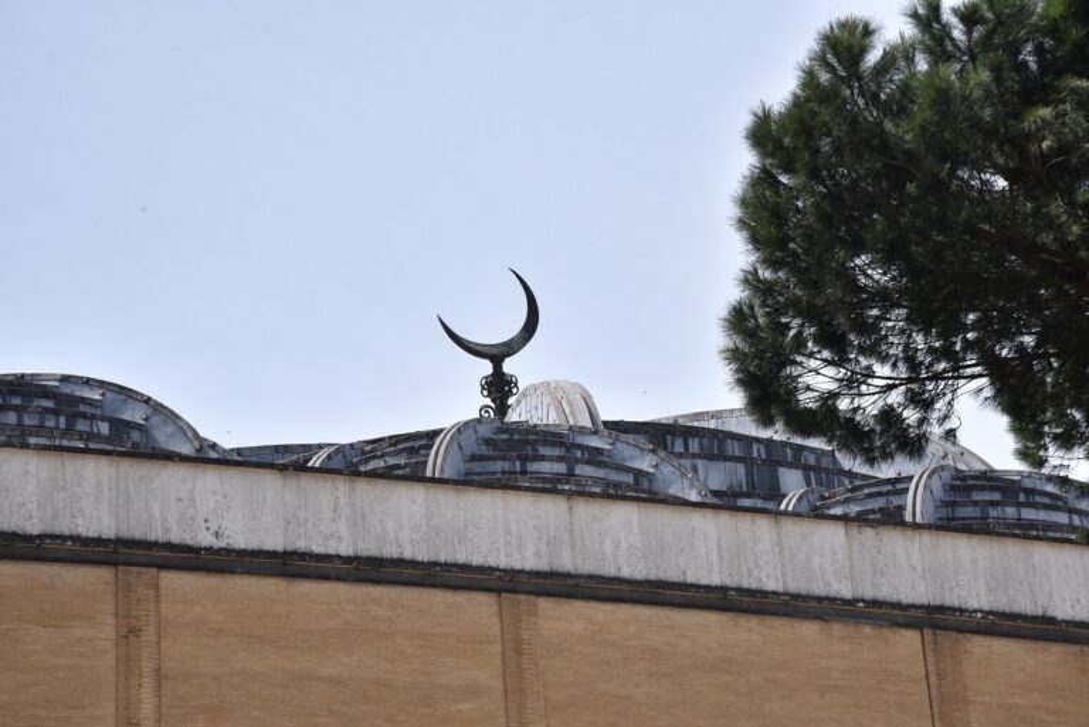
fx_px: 3632
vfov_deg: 11.4
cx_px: 544
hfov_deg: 17.1
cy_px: 364
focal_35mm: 120
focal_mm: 120
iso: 400
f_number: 13
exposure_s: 1/800
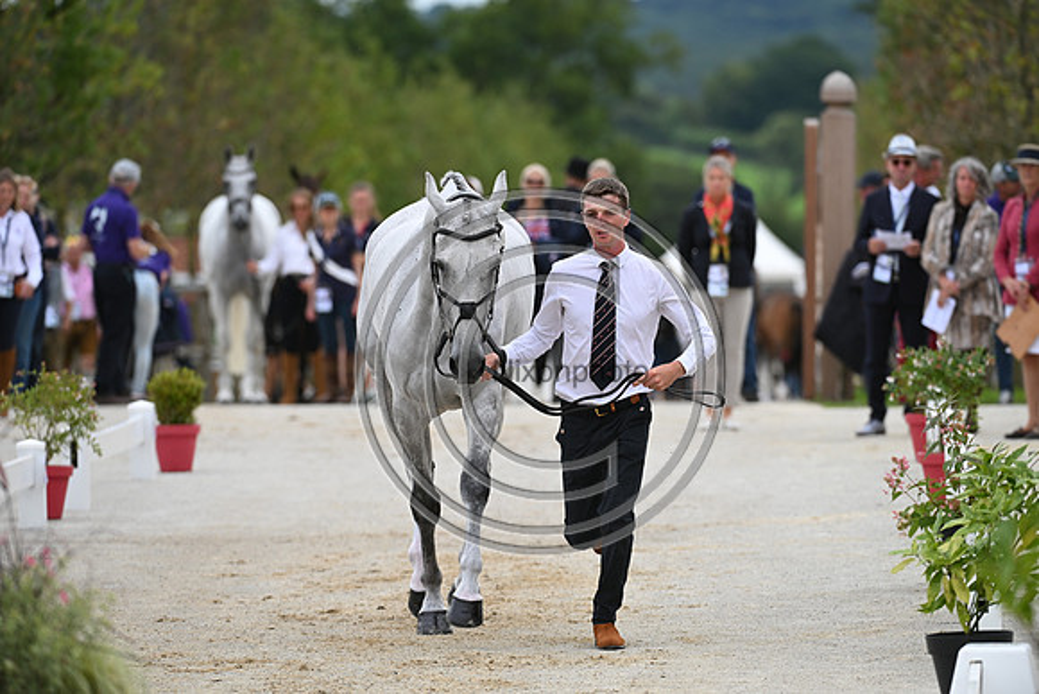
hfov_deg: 6.1
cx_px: 520
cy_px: 347
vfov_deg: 4.0
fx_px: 9815
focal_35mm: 340
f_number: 5.6
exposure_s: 1/1600
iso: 500
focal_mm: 340
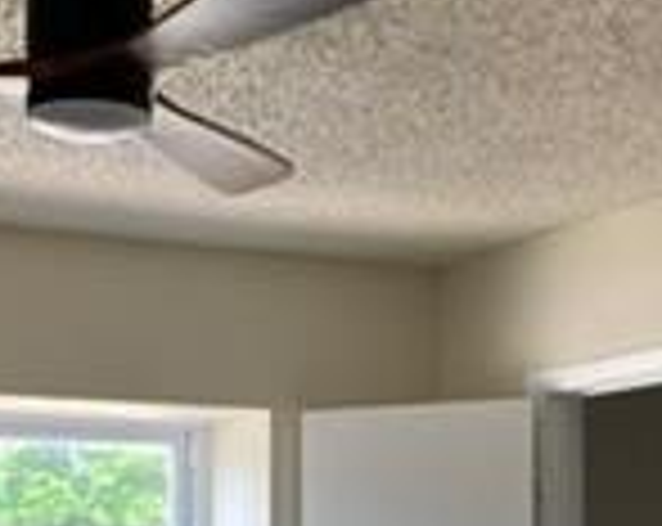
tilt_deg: +1.6
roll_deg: +0.3
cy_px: 611
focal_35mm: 83
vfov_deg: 17.7
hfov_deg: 23.0
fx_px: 1623
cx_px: 252
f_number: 1.8
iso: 100
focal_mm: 4.25
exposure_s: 1/122
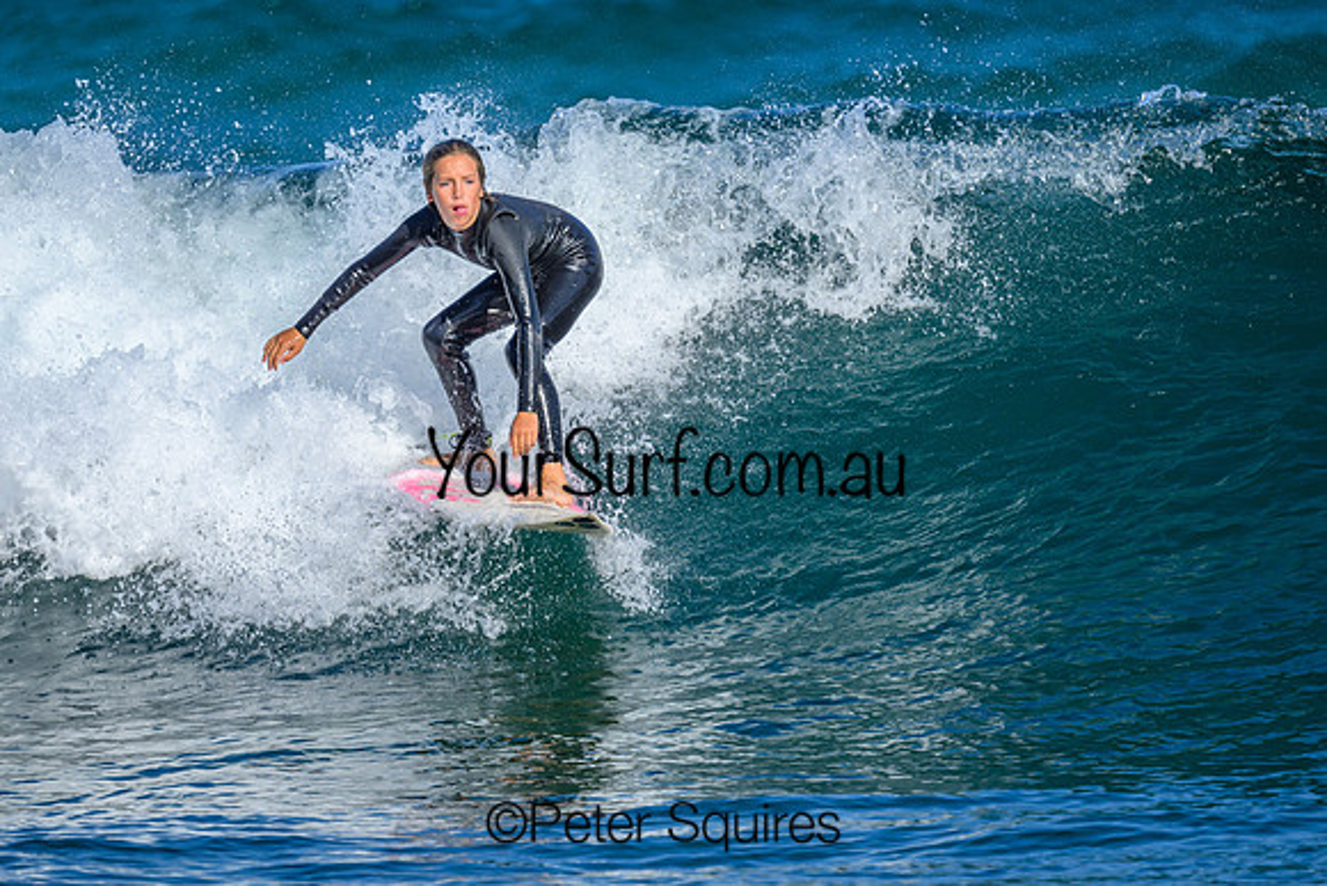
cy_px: 389
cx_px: 484
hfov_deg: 2.0
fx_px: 37457
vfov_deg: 1.4
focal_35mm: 1016
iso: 220
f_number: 6.3
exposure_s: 1/2000
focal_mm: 800
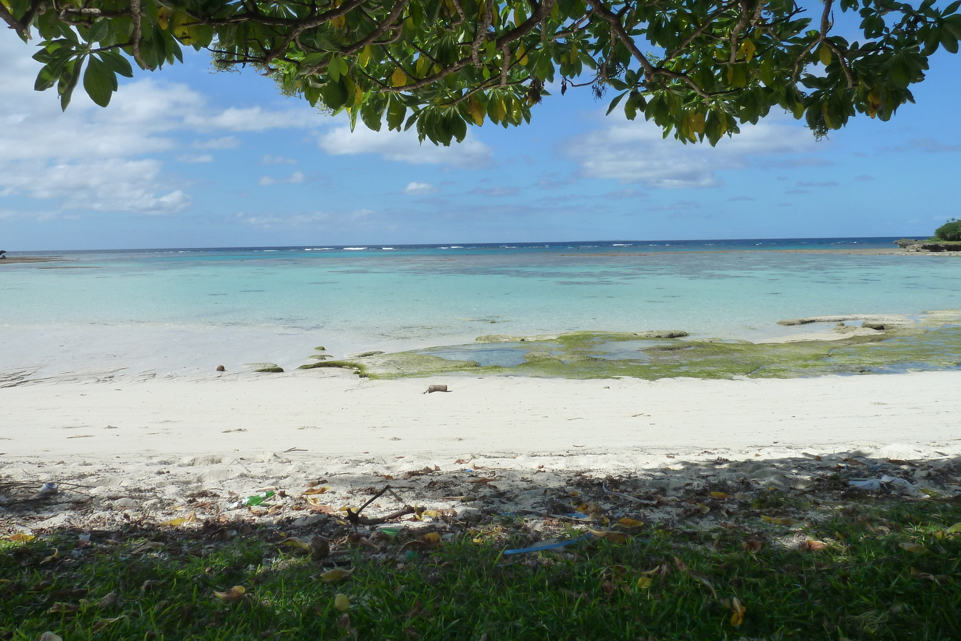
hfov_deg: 67.4
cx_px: 469
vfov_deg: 47.8
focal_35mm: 27
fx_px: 721
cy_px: 284
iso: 125
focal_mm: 4.1
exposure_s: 1/500
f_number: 5.6
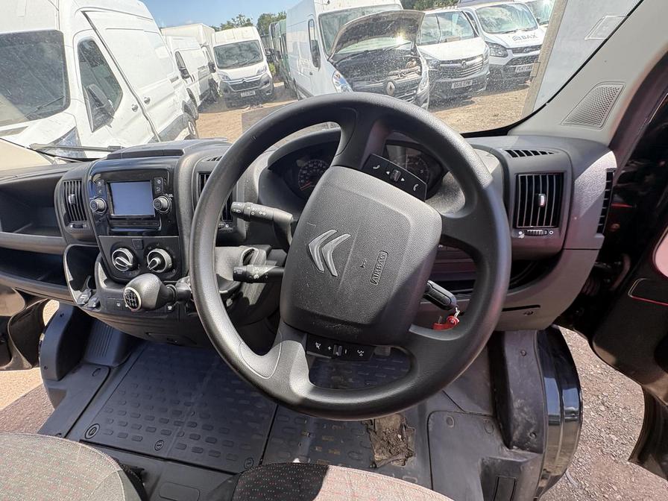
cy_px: 250
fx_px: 270
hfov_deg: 102.1
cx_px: 334
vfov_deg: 85.7
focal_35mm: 14
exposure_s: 1/175
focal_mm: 2.22
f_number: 2.2
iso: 64
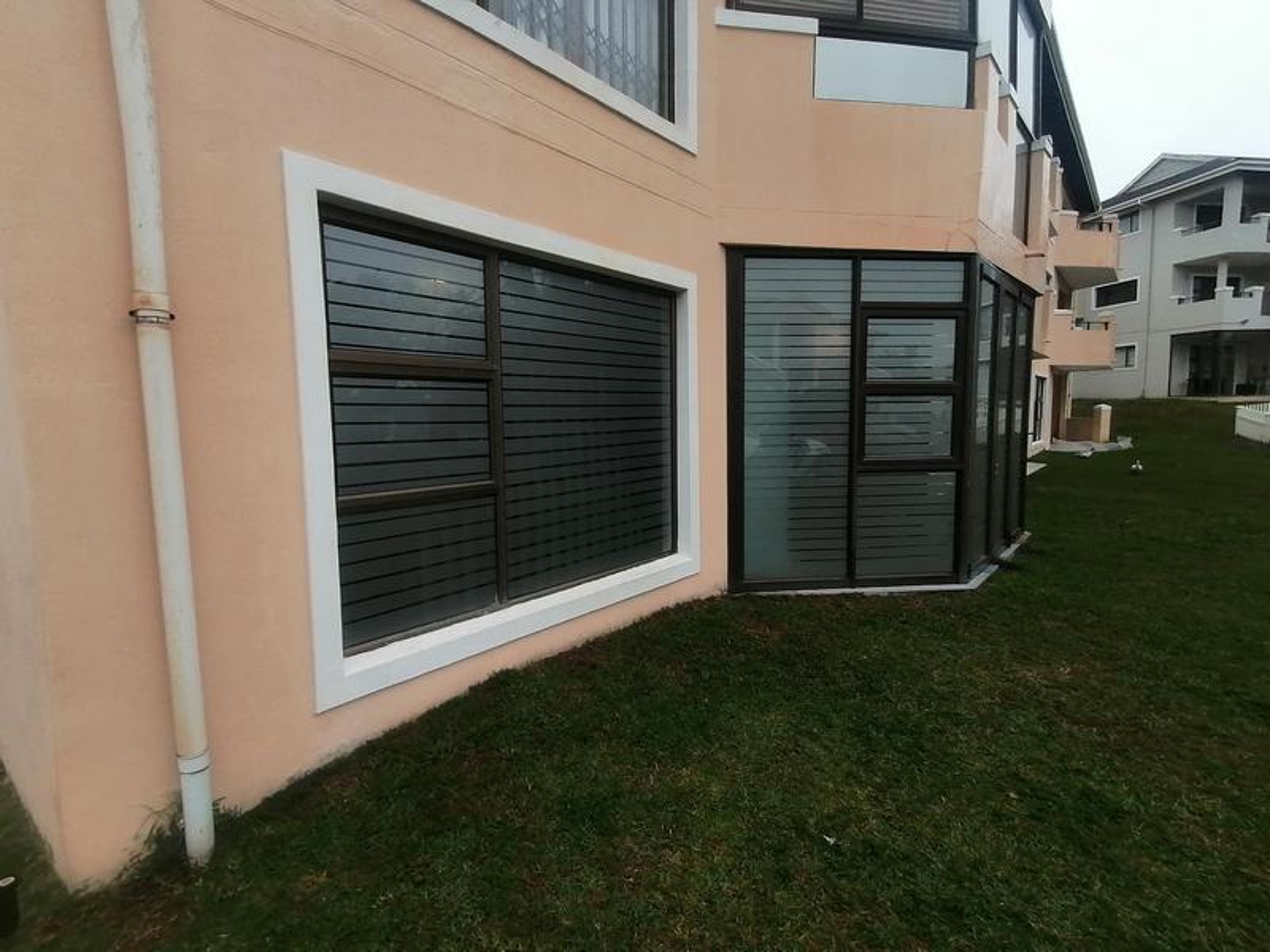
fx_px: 624
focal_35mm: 17
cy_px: 476
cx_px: 635
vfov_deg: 74.7
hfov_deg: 91.0
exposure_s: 1/196
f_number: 2.4
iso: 50
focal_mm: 1.78
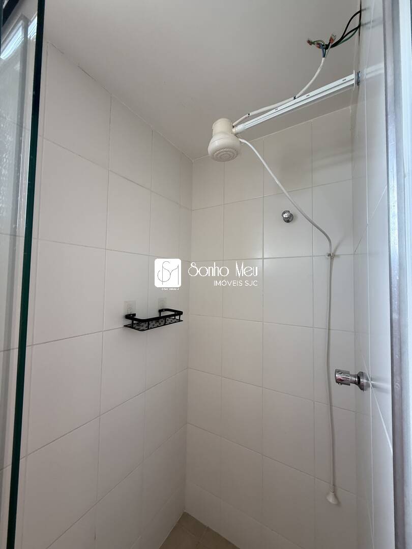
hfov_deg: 85.7
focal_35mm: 14
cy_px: 274
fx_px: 222
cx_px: 206
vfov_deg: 102.1
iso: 160
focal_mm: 2.22
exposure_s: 1/99
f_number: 2.2
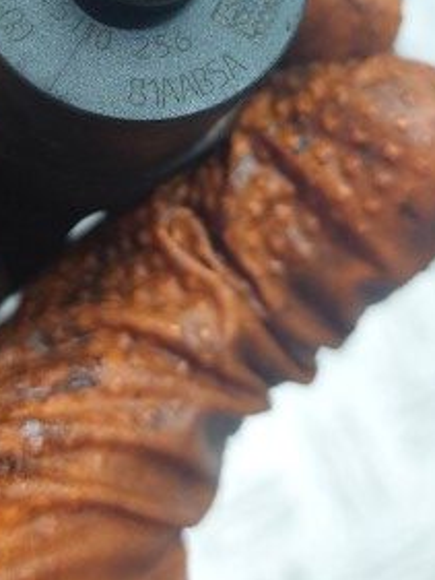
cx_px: 134
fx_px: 954
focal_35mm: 57
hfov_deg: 25.5
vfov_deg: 32.1
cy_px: 56
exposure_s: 1/100
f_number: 1.8
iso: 200
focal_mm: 5.23
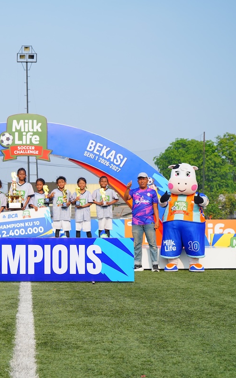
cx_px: 25
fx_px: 679
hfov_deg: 19.4
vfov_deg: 31.1
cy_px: 189
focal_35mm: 66
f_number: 4.5
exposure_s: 1/2500
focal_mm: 43
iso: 400
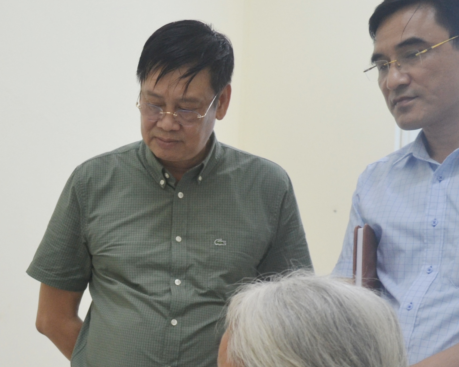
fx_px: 1019
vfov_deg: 19.9
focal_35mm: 75
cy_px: 347
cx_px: 65
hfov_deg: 24.8
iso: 560
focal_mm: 20
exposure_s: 1/60
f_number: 3.8
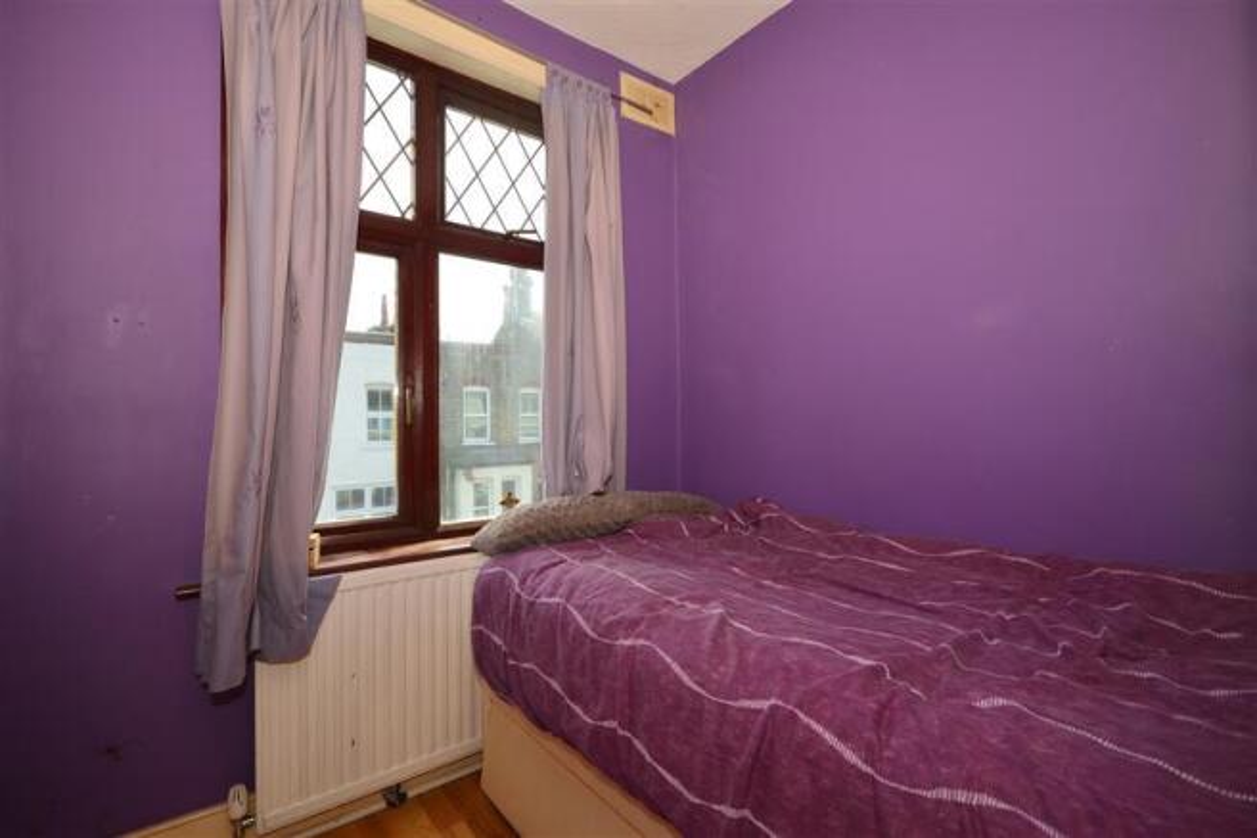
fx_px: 576
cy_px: 419
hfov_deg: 95.0
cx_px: 628
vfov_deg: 72.0
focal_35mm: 16
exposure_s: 1/160
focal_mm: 11
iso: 200
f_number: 7.1
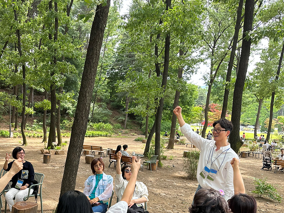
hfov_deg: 49.1
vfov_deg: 37.8
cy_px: 157
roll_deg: -1.2
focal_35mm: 37
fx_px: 304
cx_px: 90
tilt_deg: -8.9
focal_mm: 6.86
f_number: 1.78
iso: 80
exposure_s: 1/399
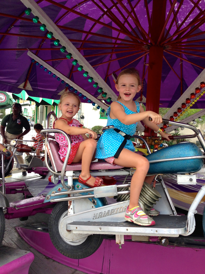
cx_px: 102
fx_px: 261
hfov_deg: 42.9
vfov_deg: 55.4
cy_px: 137
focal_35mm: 33
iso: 50
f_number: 2.4
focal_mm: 4.13
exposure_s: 1/259
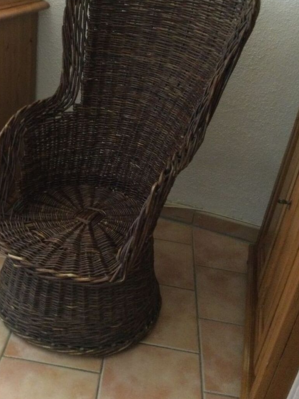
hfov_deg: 35.7
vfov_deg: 46.6
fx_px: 461
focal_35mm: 40
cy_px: 167
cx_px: 108
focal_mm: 3.3
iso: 500
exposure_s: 1/17
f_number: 2.4
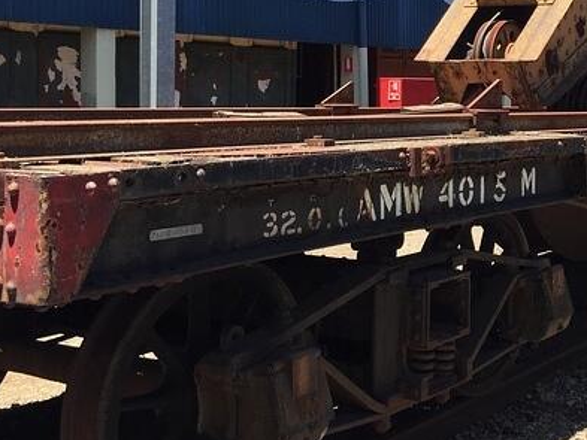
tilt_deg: -0.5
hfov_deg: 31.0
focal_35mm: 59
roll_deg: -2.0
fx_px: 1001
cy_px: 107
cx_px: 541
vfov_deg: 24.5
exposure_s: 1/989
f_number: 2.2
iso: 32
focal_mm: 4.15
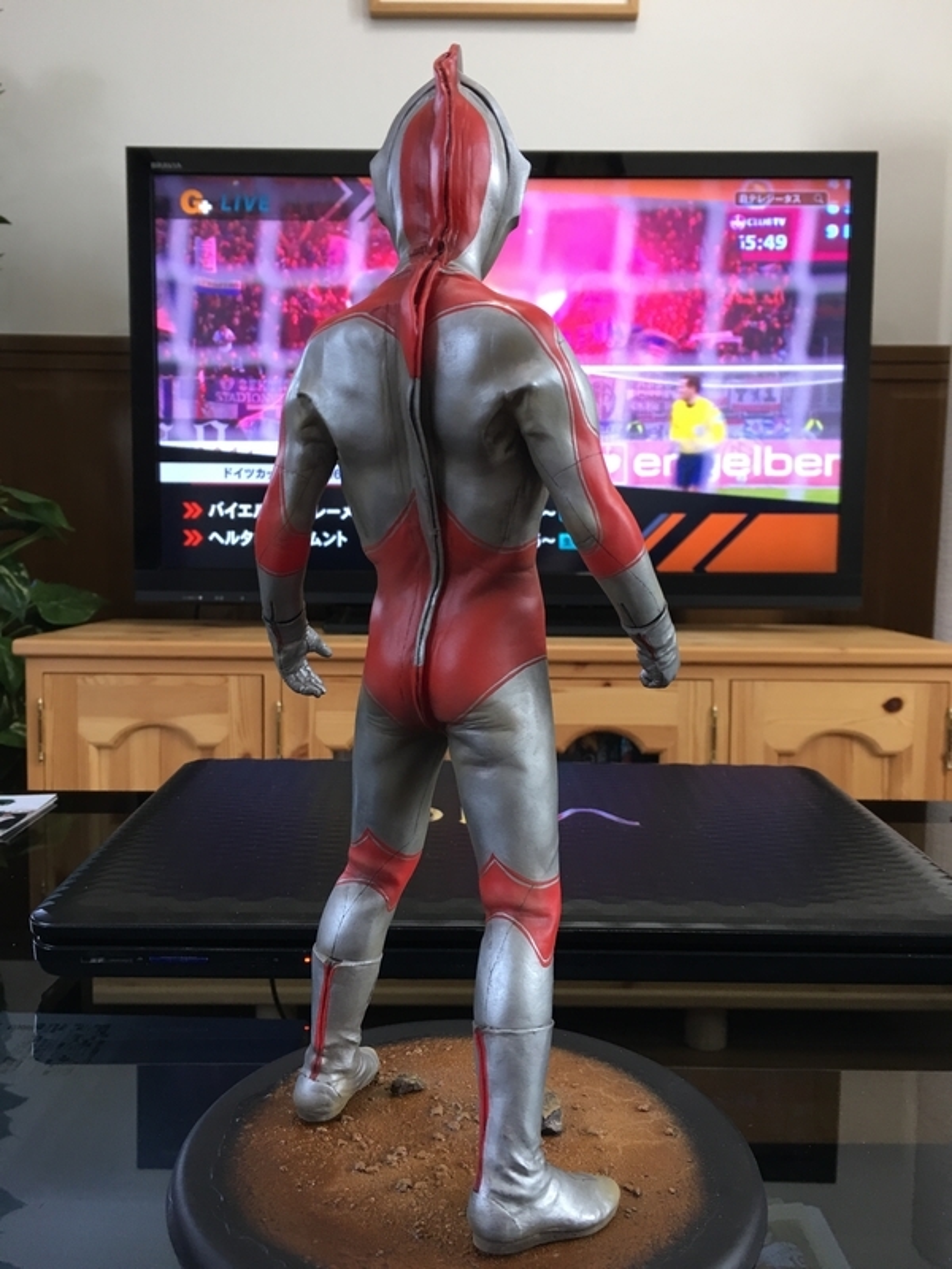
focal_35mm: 29
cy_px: 634
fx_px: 1063
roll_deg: -0.9
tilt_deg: -4.3
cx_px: 476
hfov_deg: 48.2
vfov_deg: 61.7
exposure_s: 1/15
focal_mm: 4.15
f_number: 2.2
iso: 40
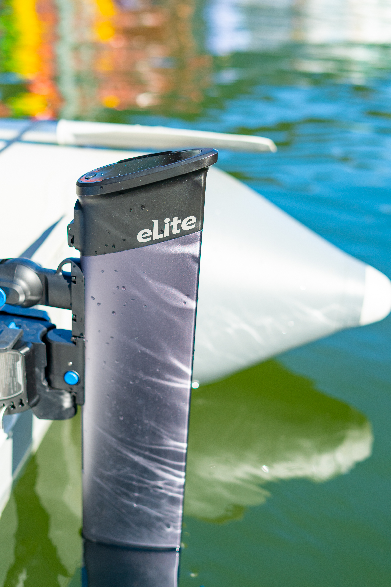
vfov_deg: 39.6
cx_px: 196
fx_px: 815
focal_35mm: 50
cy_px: 294
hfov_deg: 27.0
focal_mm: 50
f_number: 2.8
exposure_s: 1/400
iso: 100
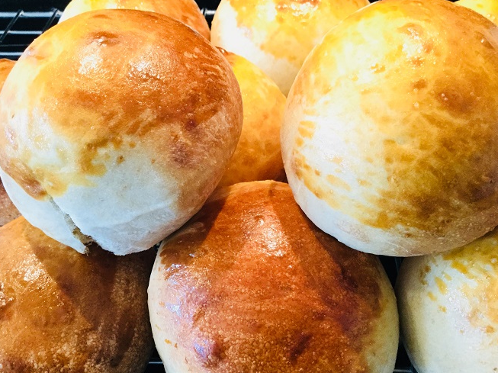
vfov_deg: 37.6
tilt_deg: -47.1
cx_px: 236
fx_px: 546
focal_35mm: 38
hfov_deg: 49.0
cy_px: 211
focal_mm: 3.3
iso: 200
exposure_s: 1/33
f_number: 2.4
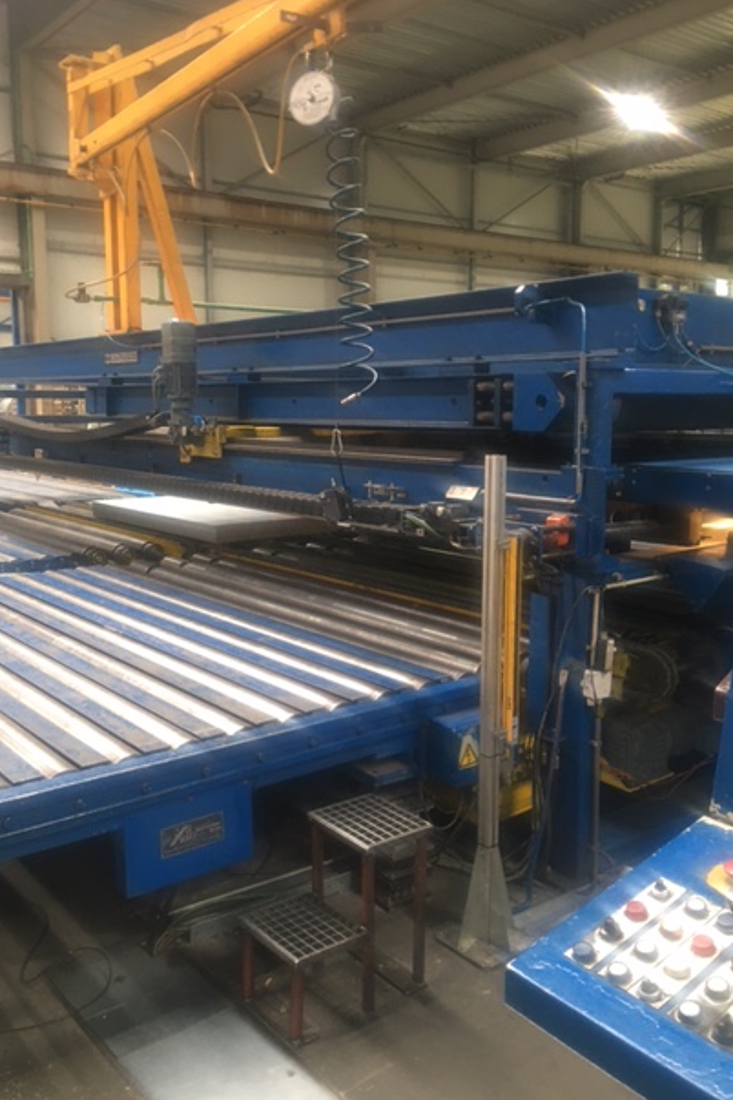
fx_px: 977
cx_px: 361
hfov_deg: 41.1
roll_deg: +0.6
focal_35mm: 32
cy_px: 560
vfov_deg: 58.7
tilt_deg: -7.3
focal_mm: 4.15
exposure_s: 1/17
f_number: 2.2
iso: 50
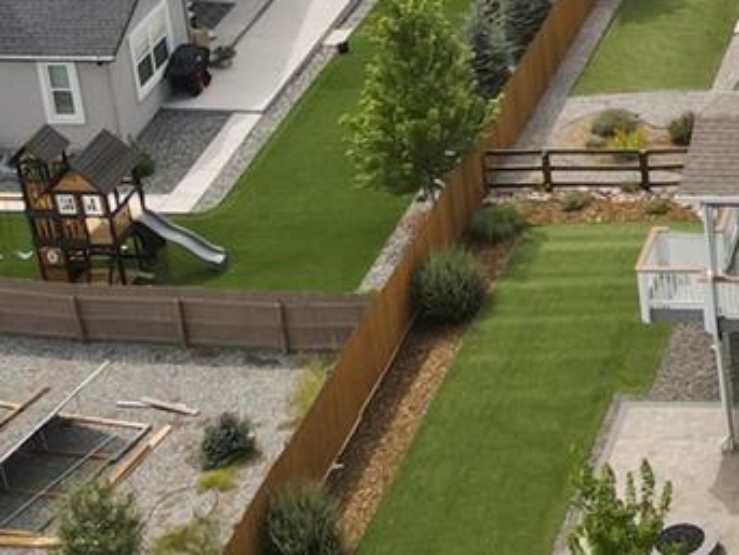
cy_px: -300
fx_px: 2158
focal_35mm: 101
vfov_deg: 13.7
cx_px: 1085
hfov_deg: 17.6
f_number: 2.8
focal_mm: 4.5
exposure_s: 1/240
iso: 100
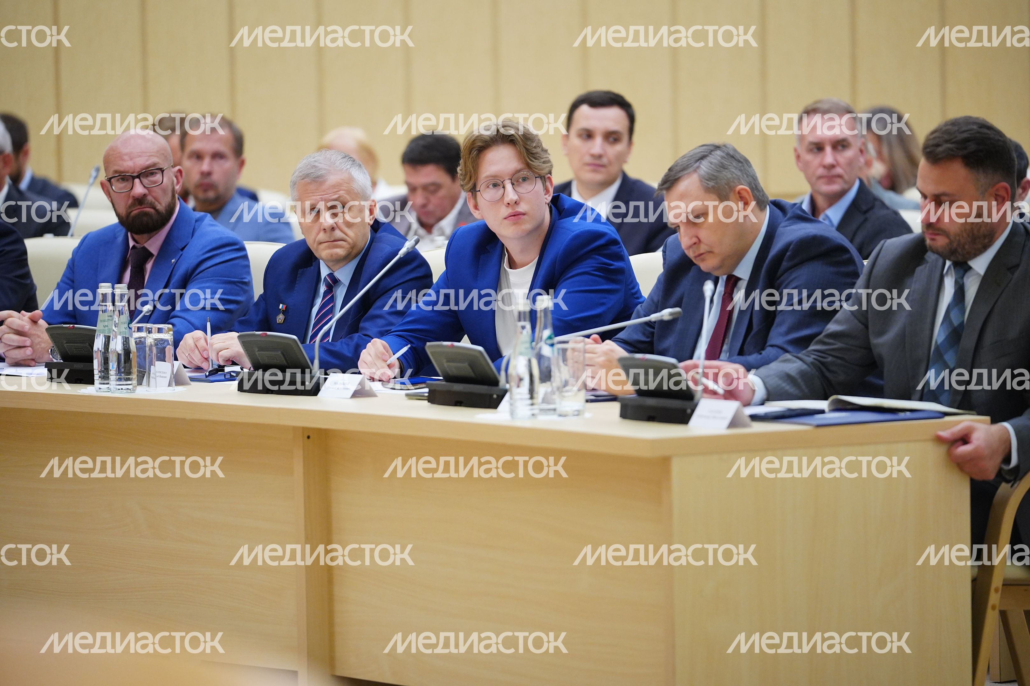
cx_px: 515
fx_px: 5722
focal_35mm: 200
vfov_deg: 6.9
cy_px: 343
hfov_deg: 10.3
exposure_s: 1/400
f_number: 2.8
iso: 2000
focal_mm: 200
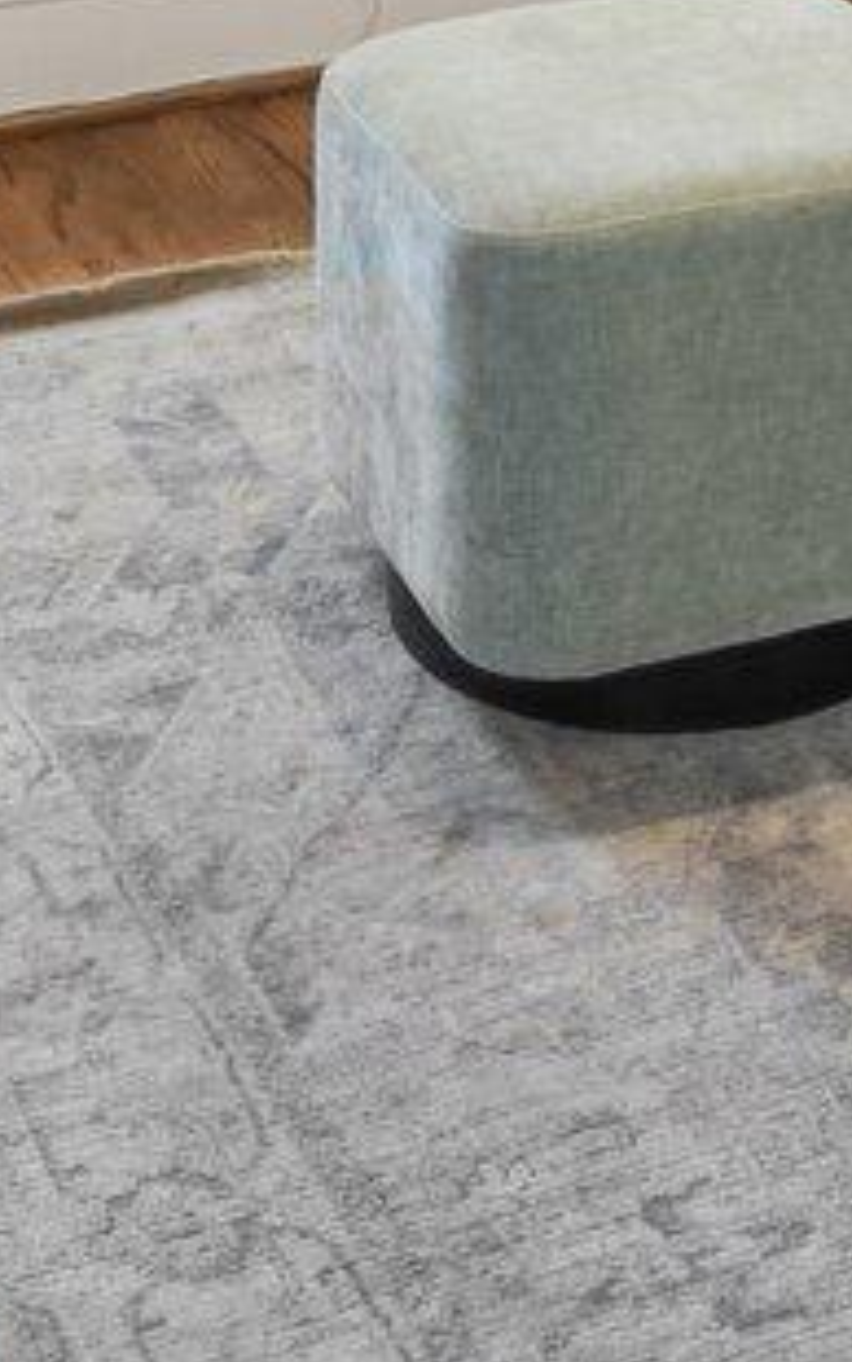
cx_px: 786
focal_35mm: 101
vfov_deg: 16.6
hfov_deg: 12.8
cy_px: -1206
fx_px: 3749
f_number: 8
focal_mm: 15
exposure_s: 1/13
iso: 400
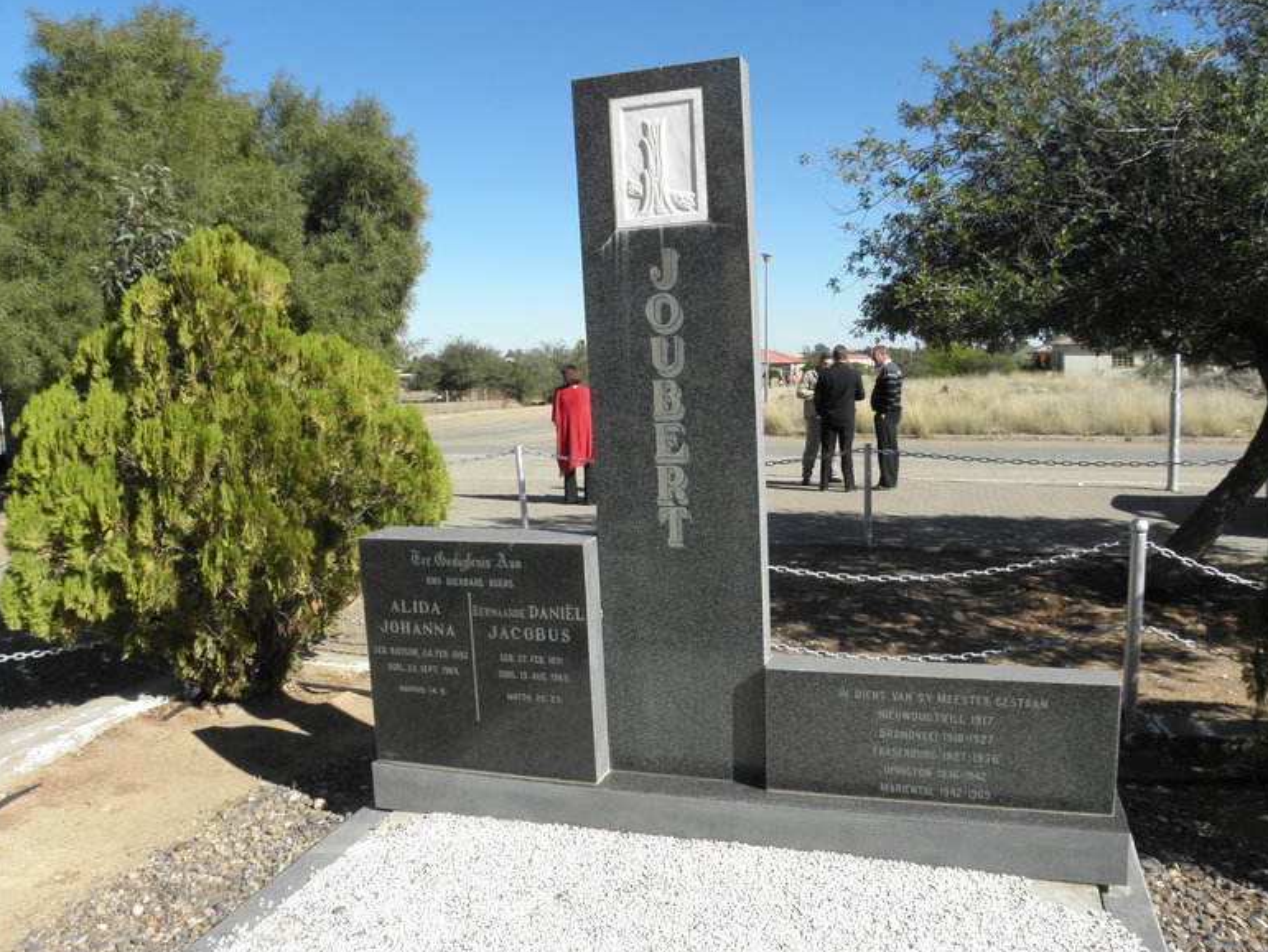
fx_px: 989
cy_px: 488
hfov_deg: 65.3
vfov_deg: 51.4
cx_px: 618
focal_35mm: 27
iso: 64
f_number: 5.6
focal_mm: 4.6
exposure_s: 1/250
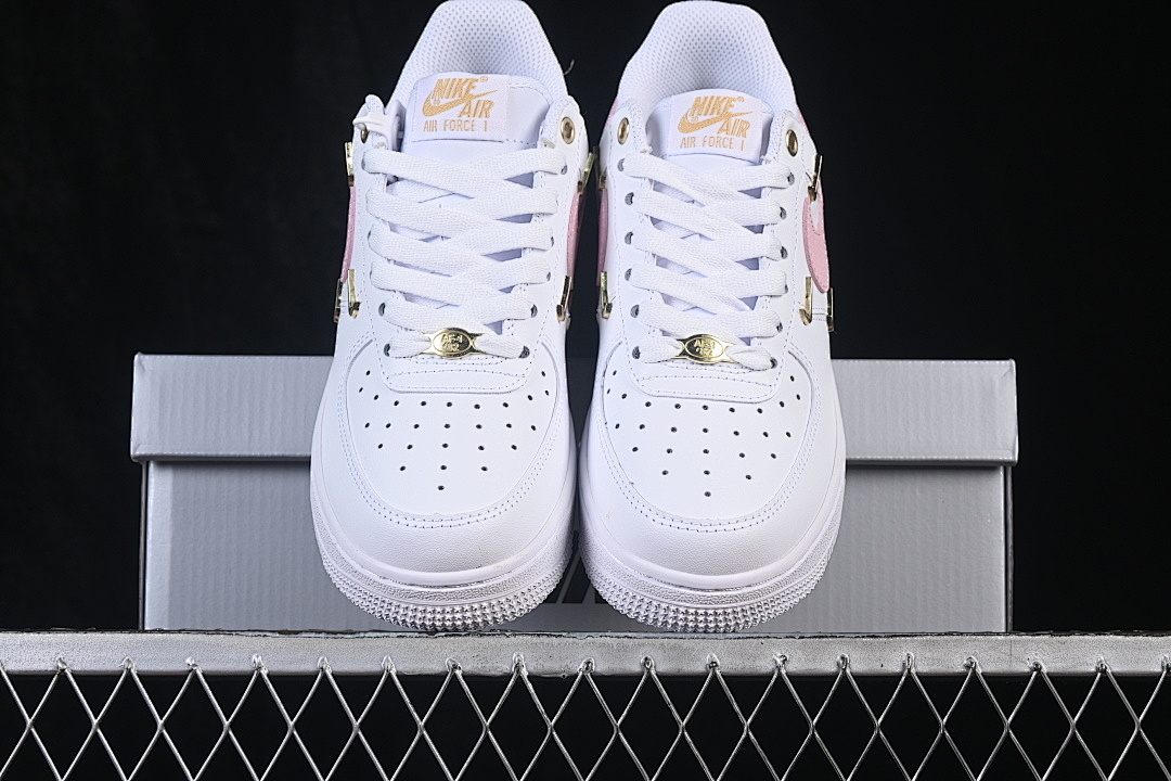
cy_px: 390
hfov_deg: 27.0
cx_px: 586
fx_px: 2439
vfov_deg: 18.2
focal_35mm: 75
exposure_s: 1/80
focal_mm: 50
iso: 160
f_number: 8
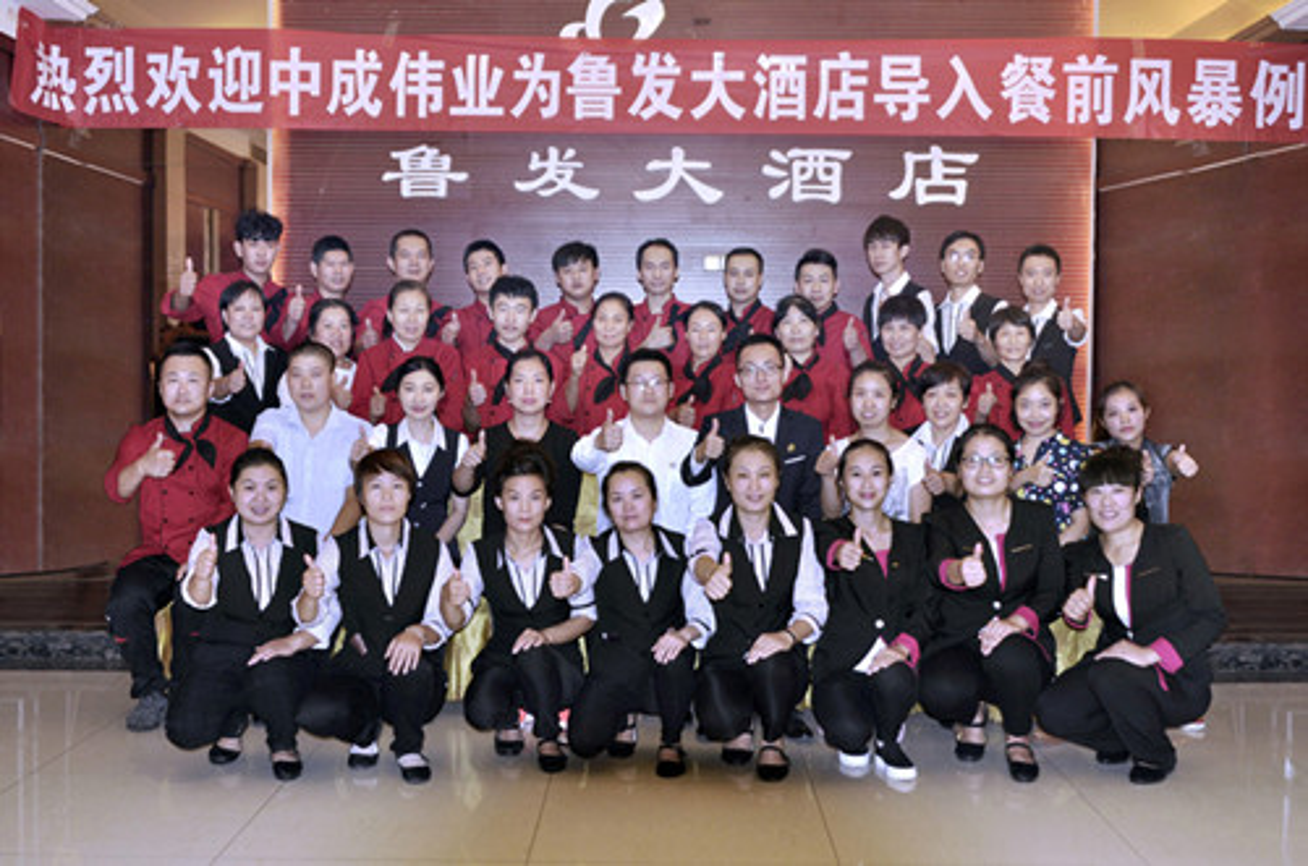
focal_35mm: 44
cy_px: 433
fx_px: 1577
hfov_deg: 45.0
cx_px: 654
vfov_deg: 30.7
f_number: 2.8
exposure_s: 1/60
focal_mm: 29
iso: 200
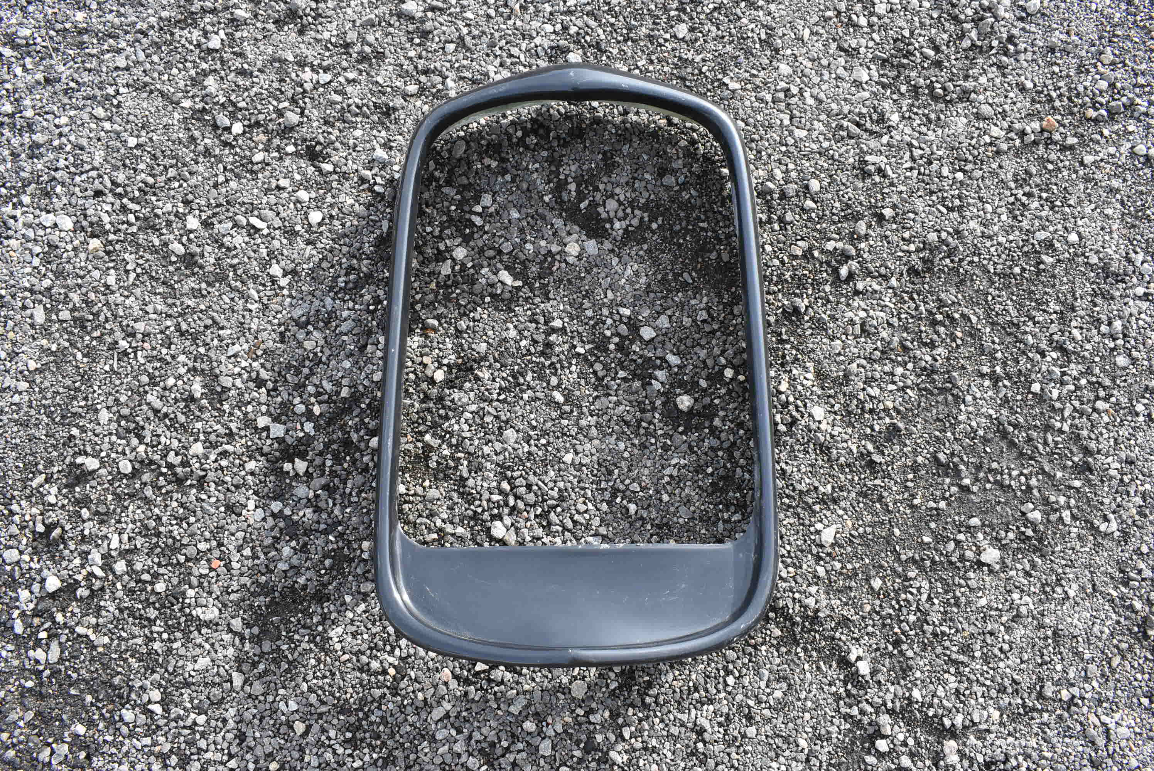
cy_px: 386
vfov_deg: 43.7
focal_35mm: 30
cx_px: 577
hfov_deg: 61.9
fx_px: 962
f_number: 11
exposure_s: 1/500
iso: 1250
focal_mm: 20
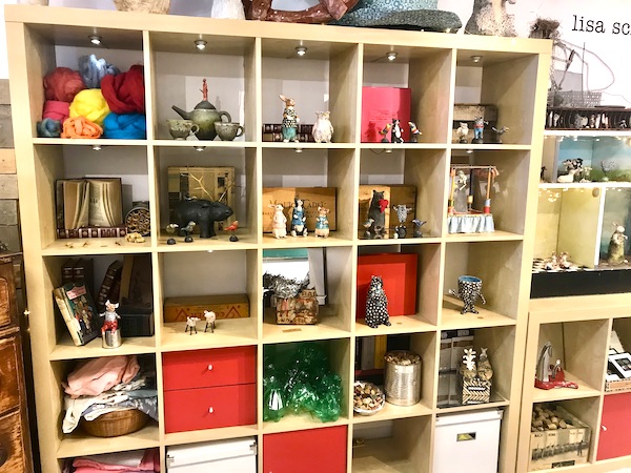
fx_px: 510
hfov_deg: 63.4
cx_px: 316
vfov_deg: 49.7
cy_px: 236
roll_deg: -0.4
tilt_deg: -9.1
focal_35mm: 28
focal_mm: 3.99
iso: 40
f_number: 1.8
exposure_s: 1/20
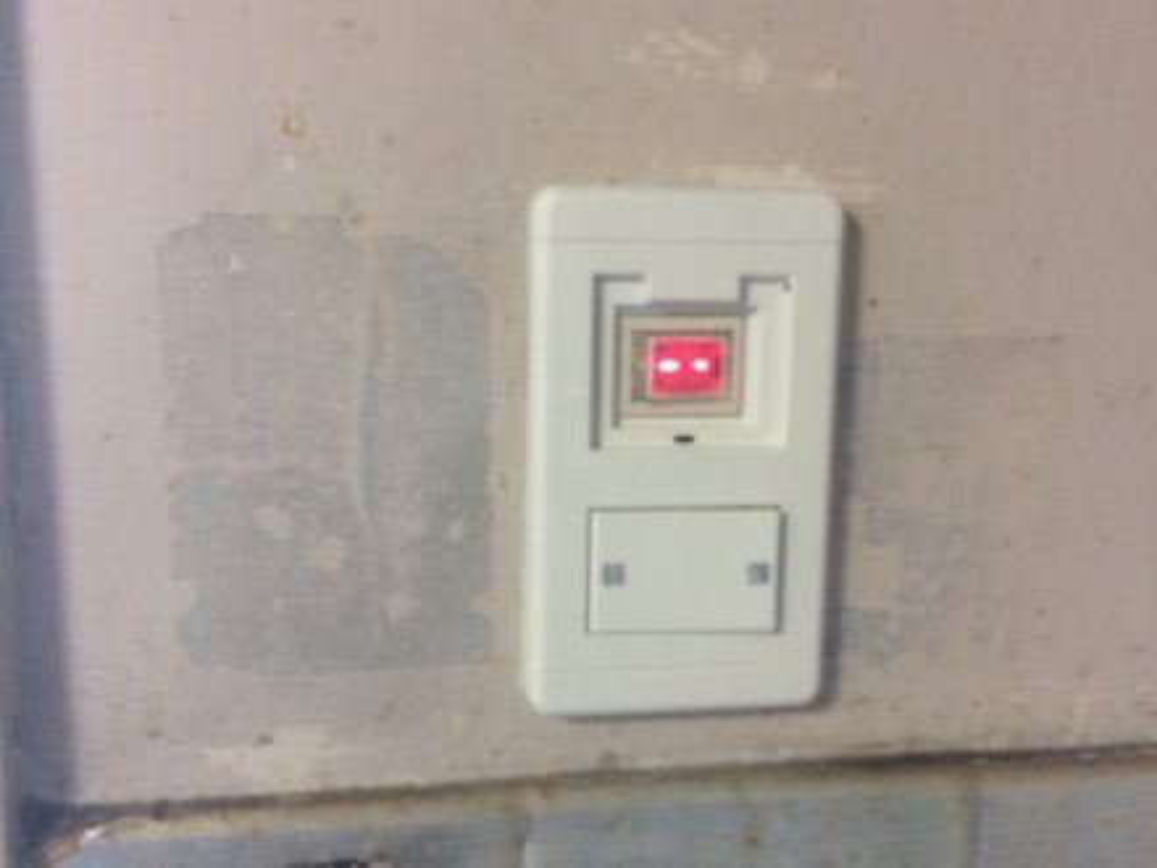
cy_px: 434
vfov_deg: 48.2
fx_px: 969
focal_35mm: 29
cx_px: 578
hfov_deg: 61.7
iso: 160
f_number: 2.2
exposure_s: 1/33
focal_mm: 4.15
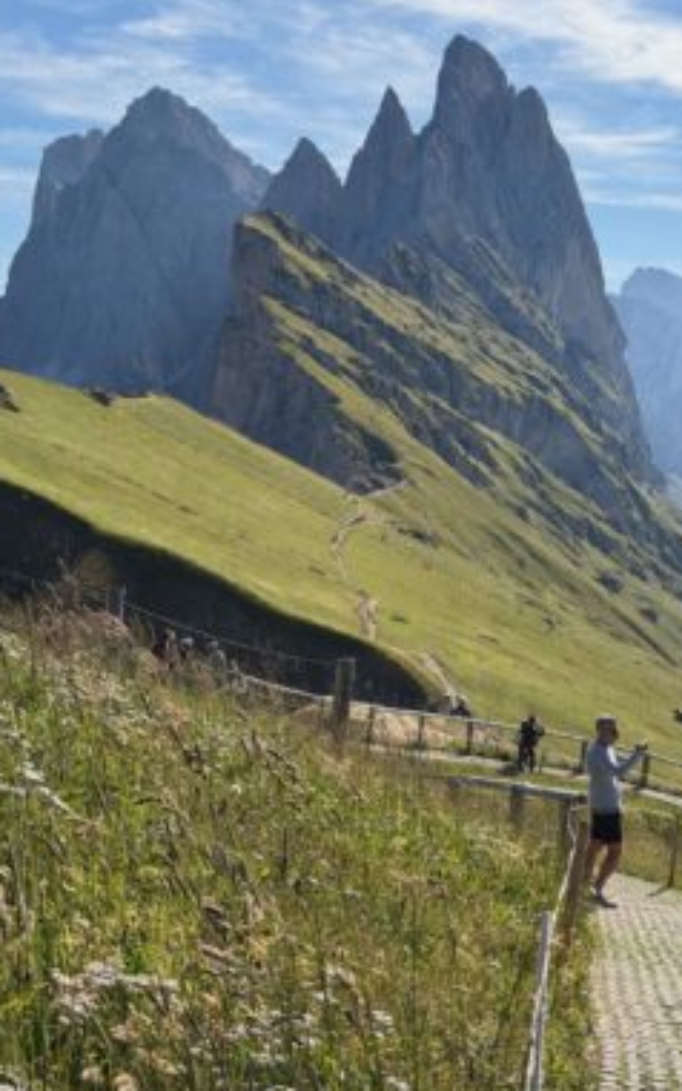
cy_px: 541
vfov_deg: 38.9
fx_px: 1547
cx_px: 272
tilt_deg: -5.0
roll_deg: -4.2
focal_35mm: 52
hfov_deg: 24.8
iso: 100
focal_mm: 6.76
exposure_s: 1/5208
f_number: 1.78
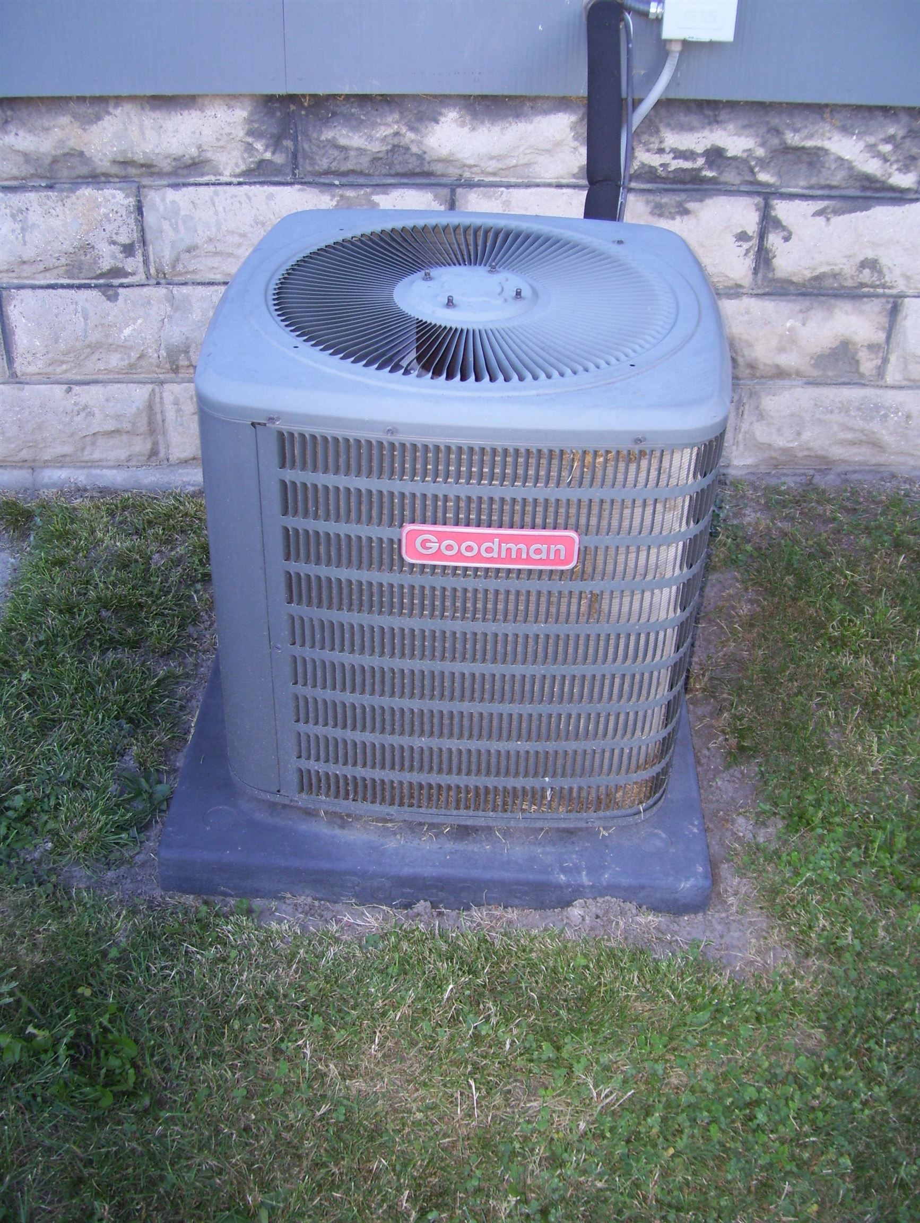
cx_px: 460
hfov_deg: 39.7
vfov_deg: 51.3
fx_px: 1273
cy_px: 612
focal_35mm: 36
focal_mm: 6
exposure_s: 1/60
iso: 80
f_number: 2.7
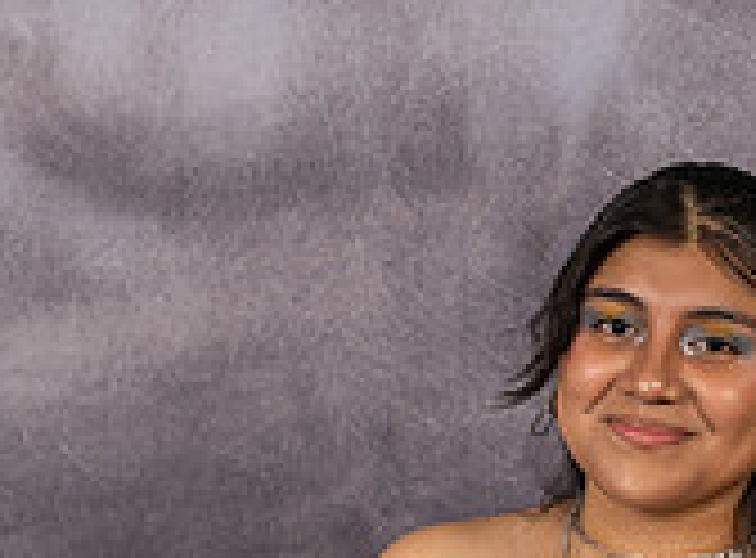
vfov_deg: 7.5
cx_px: 219
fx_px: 4213
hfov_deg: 10.2
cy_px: 734
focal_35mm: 194
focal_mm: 45
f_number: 4.5
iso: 50
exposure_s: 1/400
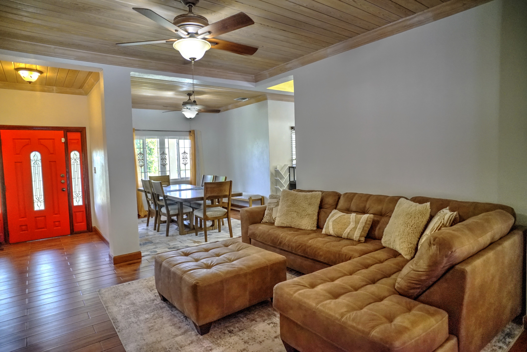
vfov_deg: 62.0
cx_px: 264
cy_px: 176
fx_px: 293
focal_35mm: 20
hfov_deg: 84.0
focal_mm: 20
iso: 8000
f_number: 2.8
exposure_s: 1/800
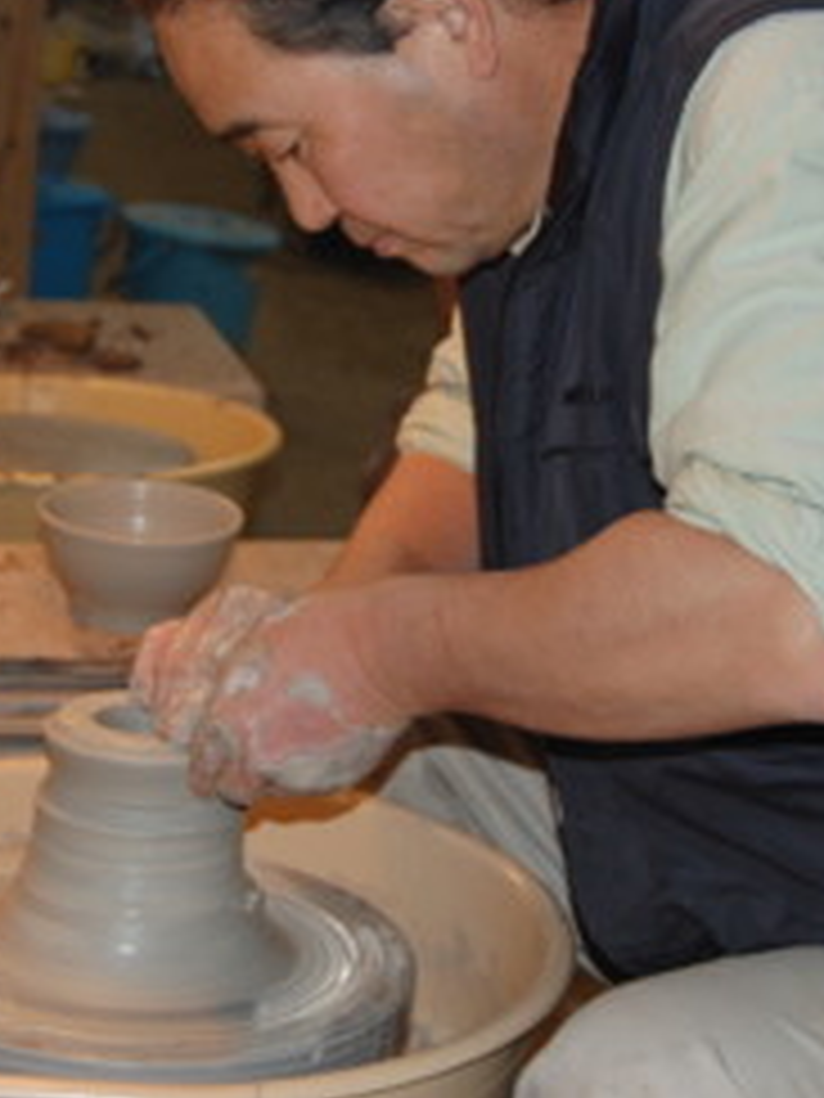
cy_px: 428
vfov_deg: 23.0
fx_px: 2698
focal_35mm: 85
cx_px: 221
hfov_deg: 17.3
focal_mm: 32
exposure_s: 1/60
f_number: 4.5
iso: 400
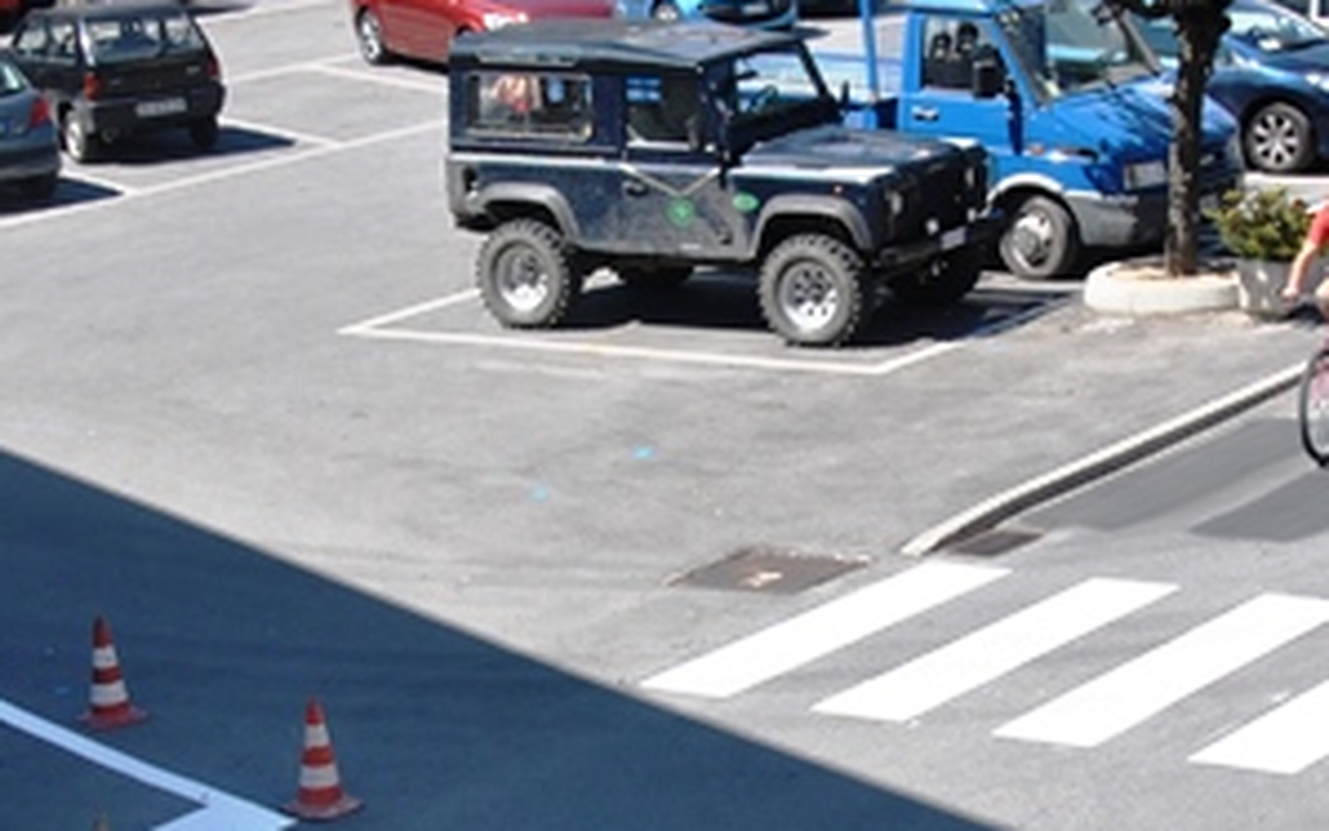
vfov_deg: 12.7
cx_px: 689
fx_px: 3708
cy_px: 627
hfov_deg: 20.3
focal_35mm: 102
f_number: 7.1
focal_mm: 25
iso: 100
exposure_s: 1/200
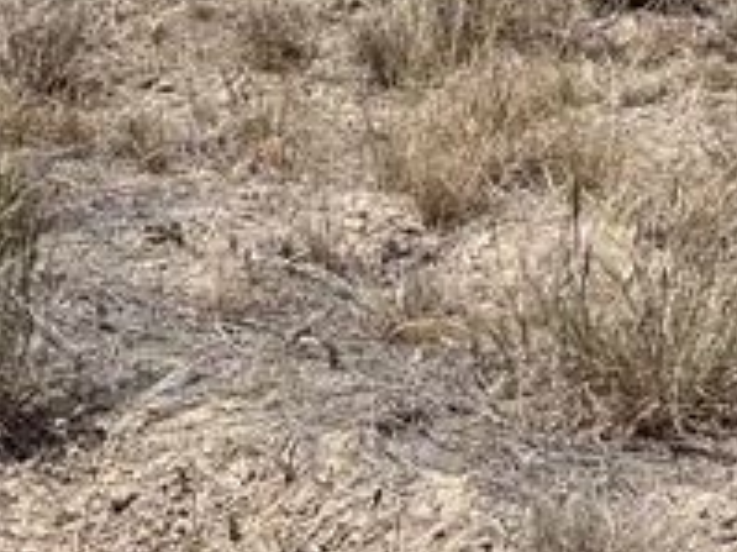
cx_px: 1407
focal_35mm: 134
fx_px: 2851
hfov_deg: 13.0
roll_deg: +0.3
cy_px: -767
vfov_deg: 9.8
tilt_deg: -5.2
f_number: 1.6
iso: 50
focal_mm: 5.96
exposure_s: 1/6329
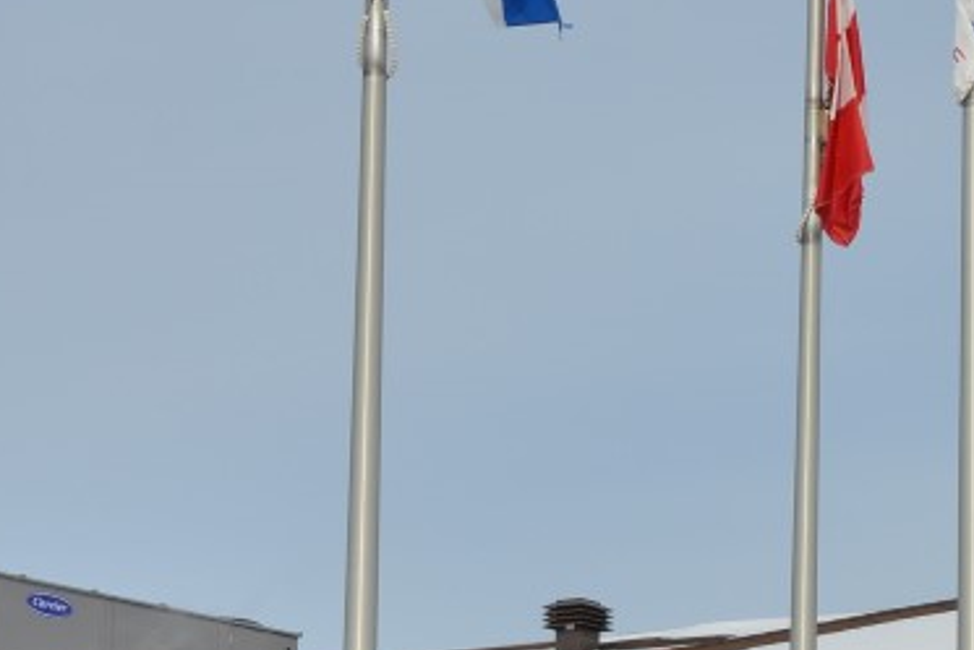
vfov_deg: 8.9
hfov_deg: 13.0
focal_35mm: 152
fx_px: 4114
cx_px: 1327
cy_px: 846
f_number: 11
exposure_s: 1/500
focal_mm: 35
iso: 200
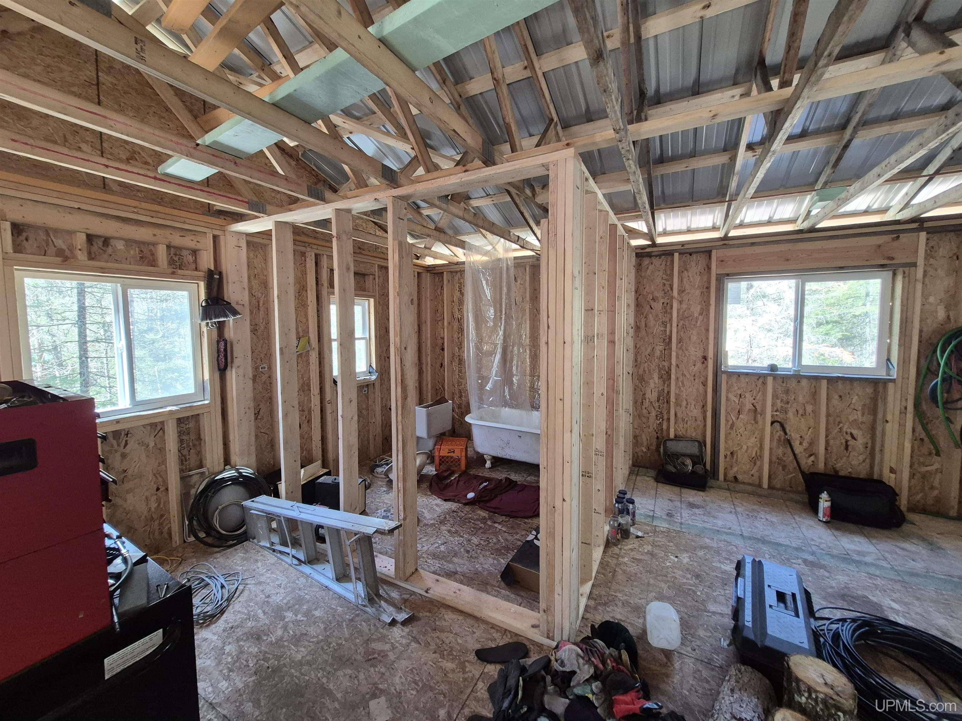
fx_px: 361
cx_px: 481
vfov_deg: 89.9
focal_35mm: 13
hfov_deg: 106.2
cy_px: 360
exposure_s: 1/60
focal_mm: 1.74
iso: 320
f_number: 2.2
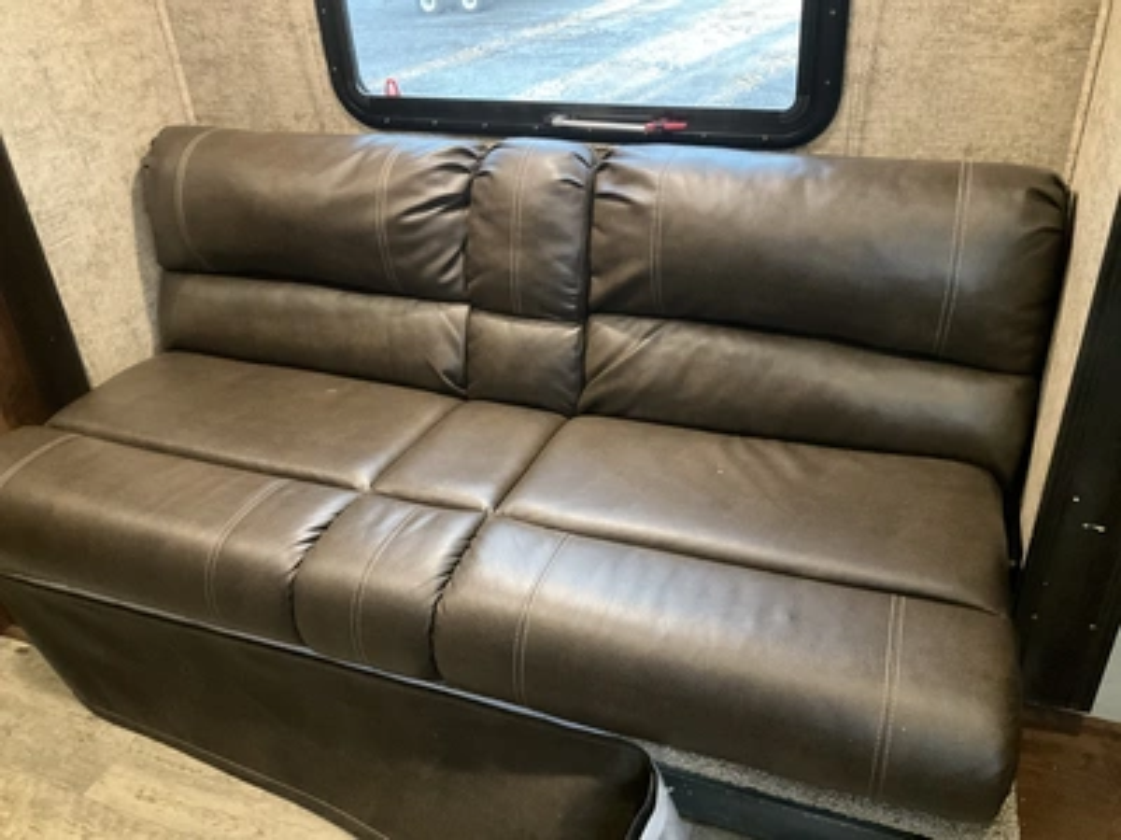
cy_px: 420
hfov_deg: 61.7
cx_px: 560
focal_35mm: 29
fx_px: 939
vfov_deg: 48.2
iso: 500
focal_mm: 3
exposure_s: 1/30
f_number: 1.8
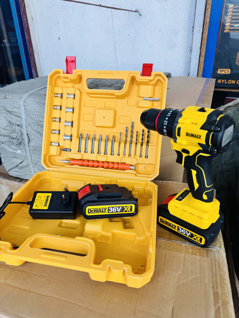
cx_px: 120
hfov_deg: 56.8
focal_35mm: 24
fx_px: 221
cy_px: 159
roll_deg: +1.2
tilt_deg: -27.8
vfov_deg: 71.6
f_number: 1.78
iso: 80
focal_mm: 6.76
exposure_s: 1/425
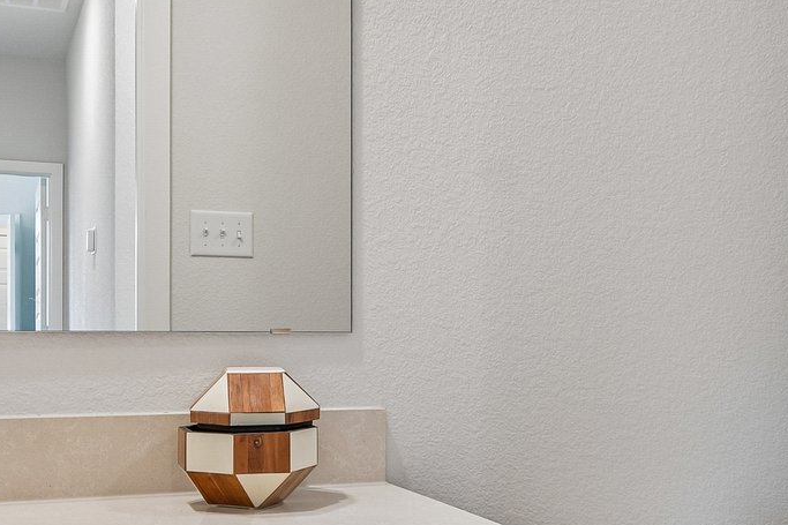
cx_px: 413
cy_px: 296
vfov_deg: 29.8
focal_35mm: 45
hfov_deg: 43.6
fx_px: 985
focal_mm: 10
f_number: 8
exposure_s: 1/8
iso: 400
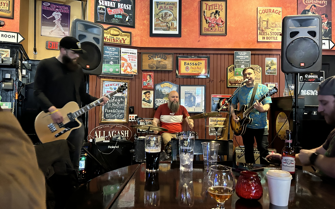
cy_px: 101
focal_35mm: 28
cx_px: 165
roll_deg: -1.2
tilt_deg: +1.4
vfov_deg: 44.5
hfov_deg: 66.5
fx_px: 256
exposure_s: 1/30
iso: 500
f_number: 1.5
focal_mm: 5.7
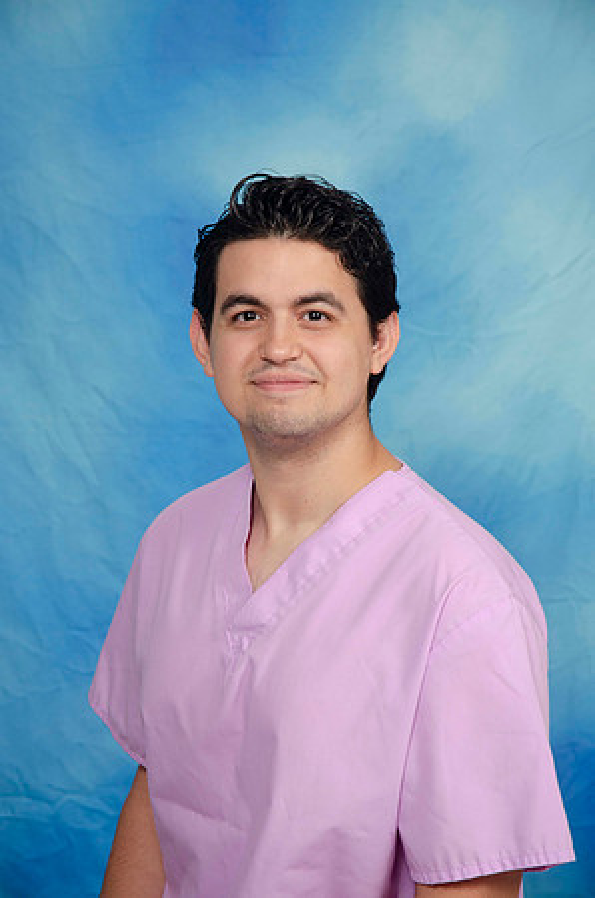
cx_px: 298
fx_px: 2615
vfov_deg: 19.5
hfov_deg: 13.0
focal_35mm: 105
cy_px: 449
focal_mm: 70
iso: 200
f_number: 5.6
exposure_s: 1/60
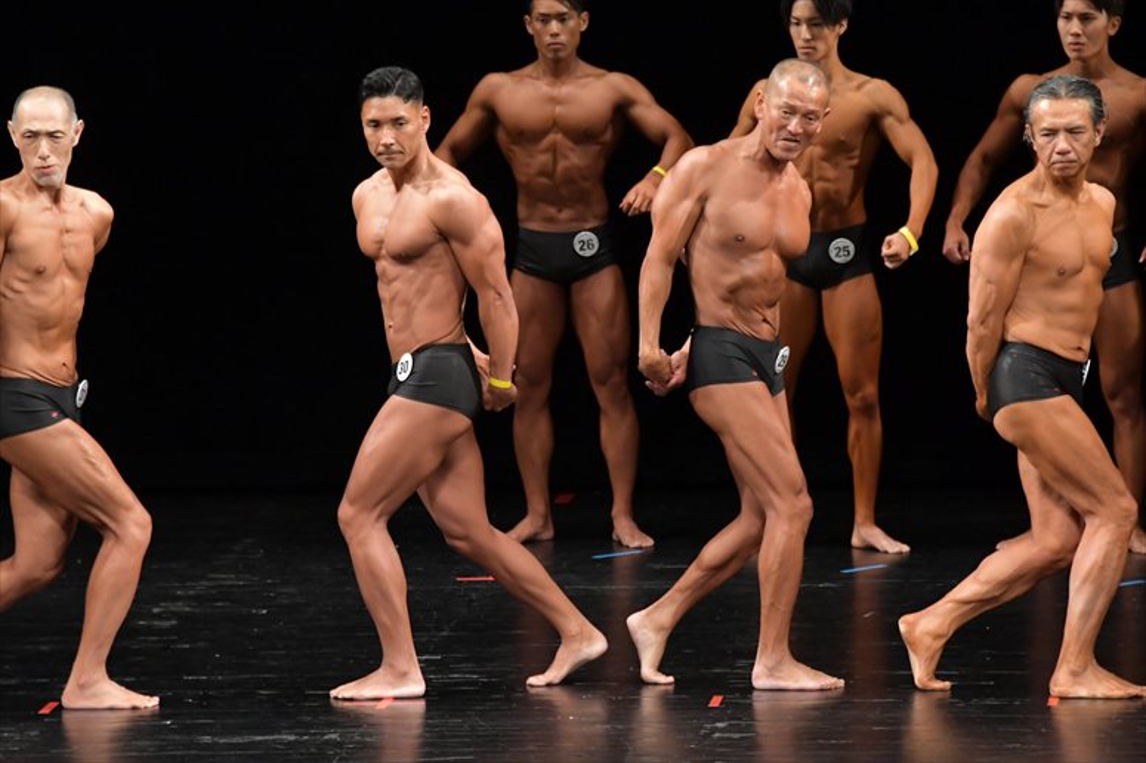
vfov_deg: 4.8
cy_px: 382
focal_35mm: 285
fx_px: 9068
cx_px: 573
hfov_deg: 7.2
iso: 3200
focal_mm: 190
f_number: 5.6
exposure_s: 1/400
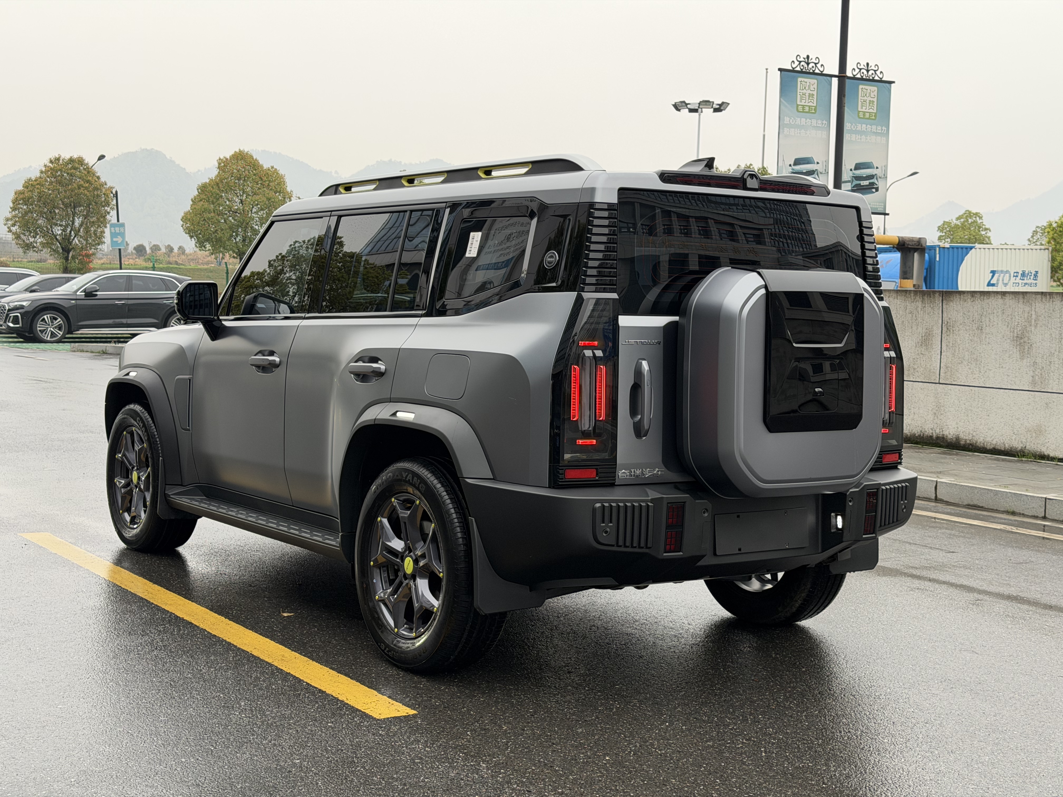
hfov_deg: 39.7
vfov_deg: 30.3
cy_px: 398
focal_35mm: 48
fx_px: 1474
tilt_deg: -5.4
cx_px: 532
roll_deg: -3.2
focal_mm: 6.76
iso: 64
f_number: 1.78
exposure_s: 1/177
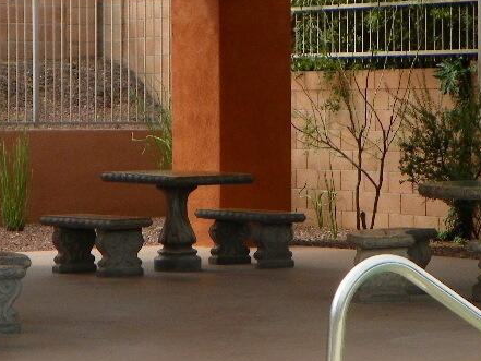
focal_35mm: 180
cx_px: 286
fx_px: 2502
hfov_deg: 11.0
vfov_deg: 8.3
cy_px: 146
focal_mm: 11
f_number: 4
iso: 64
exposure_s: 1/500
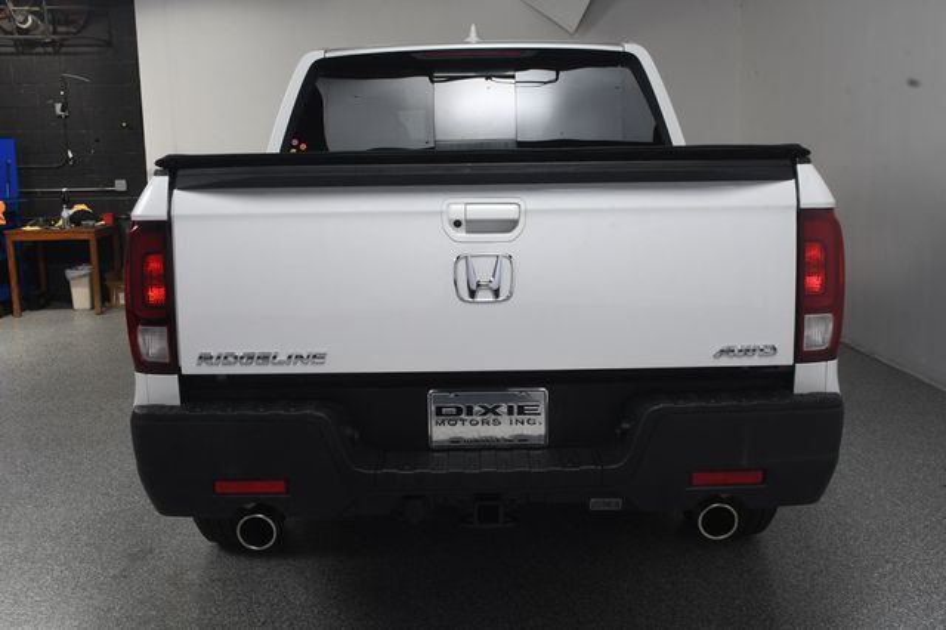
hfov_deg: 49.6
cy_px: 315
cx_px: 473
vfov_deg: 34.2
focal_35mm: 39
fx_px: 1024
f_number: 13
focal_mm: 26
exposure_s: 1/160
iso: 100
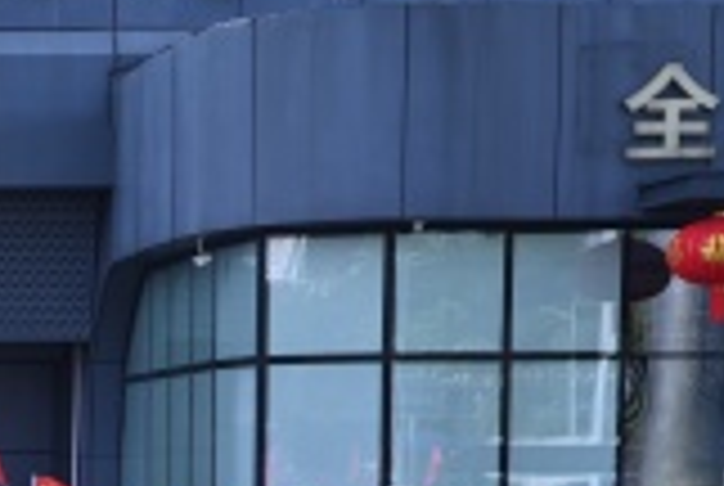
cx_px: -324
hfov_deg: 15.1
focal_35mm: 127
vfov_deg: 10.5
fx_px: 2559
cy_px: 742
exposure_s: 1/250
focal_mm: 40
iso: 100
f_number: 5.6
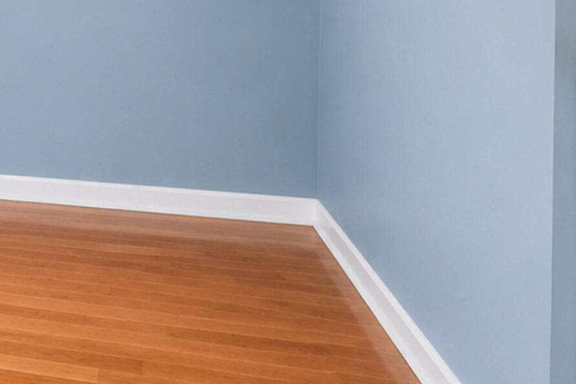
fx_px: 688
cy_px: -75
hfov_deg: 34.9
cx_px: -134
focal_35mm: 43
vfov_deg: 27.5
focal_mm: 10
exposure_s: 1/60
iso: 2000
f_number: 8
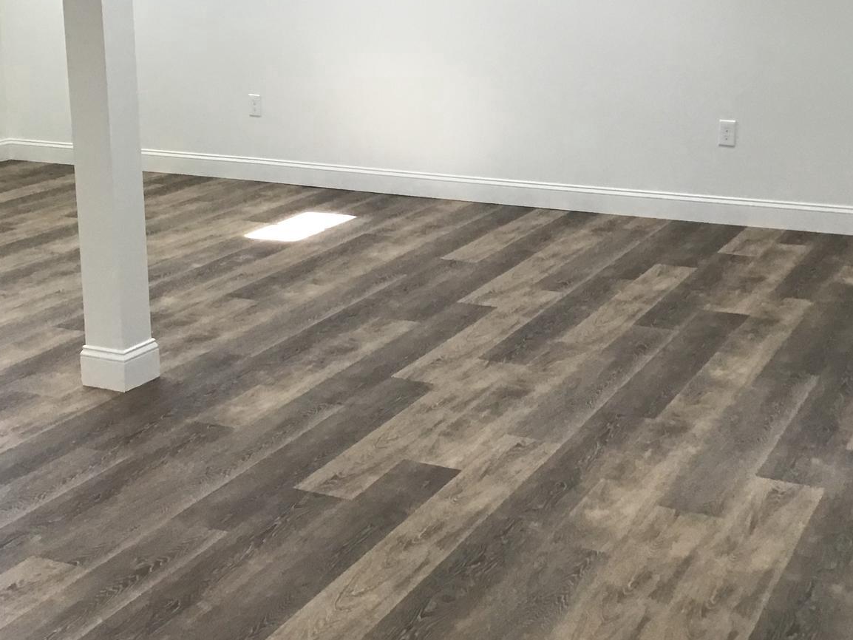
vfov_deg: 26.4
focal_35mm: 55
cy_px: 207
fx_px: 1356
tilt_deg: -12.5
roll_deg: +1.4
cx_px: 384
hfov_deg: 34.9
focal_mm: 3.3
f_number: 2.4
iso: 40
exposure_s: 1/30
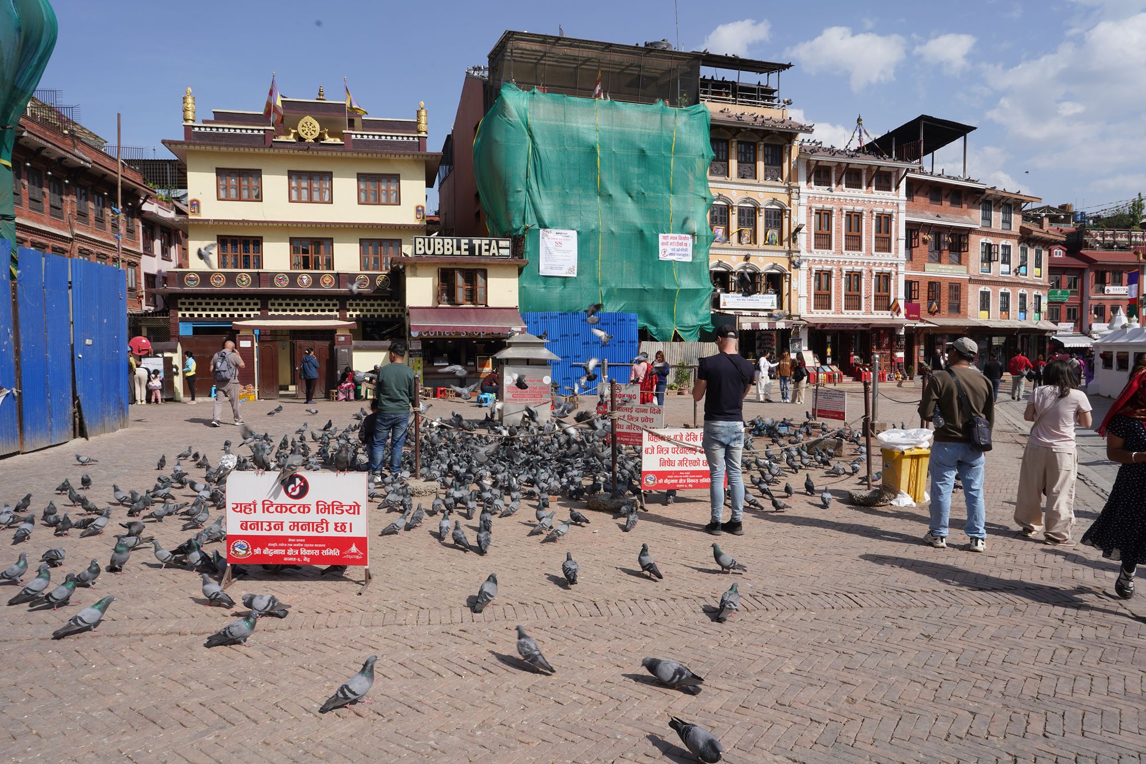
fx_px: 764
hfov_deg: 73.7
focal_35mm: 24
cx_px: 573
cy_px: 382
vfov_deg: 53.1
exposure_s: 1/100
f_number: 16
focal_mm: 24
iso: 100
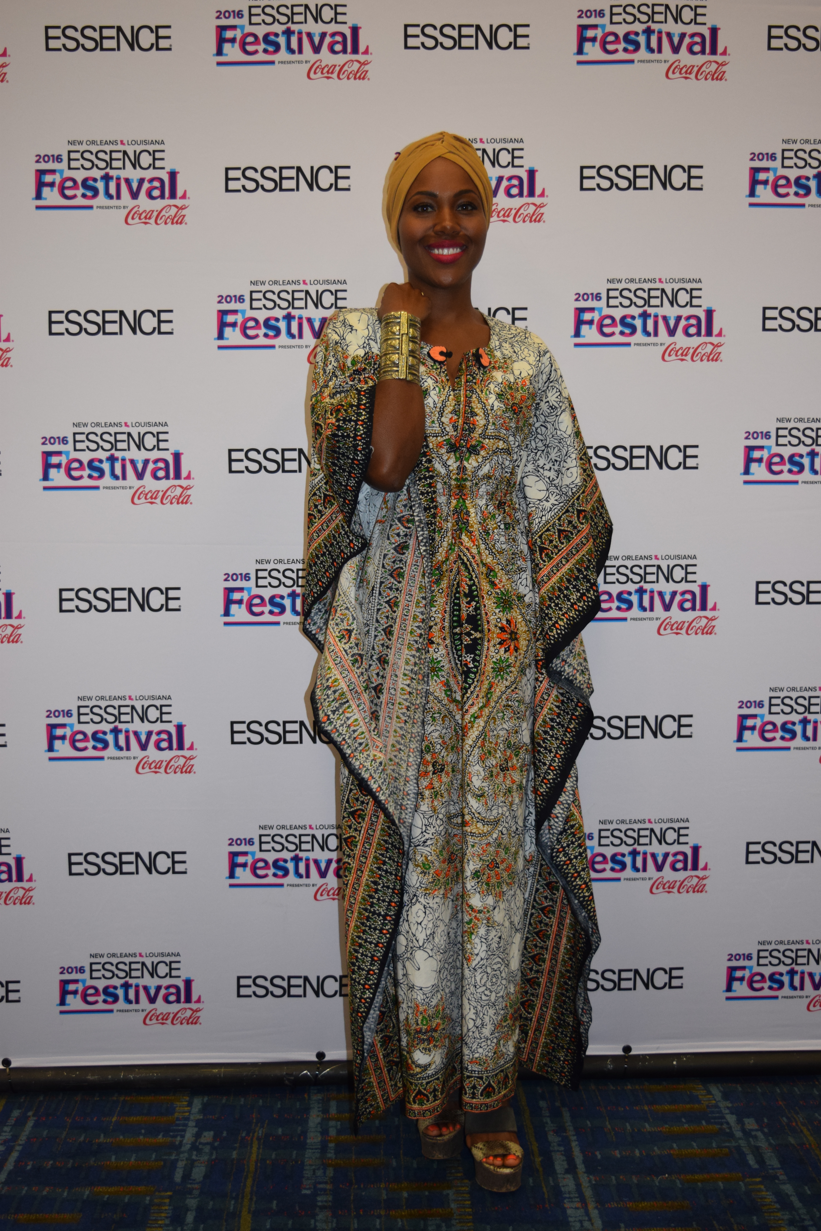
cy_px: 616
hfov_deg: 33.0
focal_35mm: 40
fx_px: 1385
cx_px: 410
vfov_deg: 47.9
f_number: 4
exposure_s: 1/100
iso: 800
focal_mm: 27
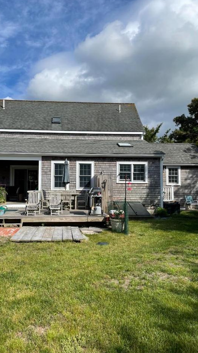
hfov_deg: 40.1
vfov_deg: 66.1
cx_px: 85
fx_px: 271
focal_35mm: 29
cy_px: 175
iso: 32
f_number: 1.6
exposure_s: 1/4132
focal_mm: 4.2
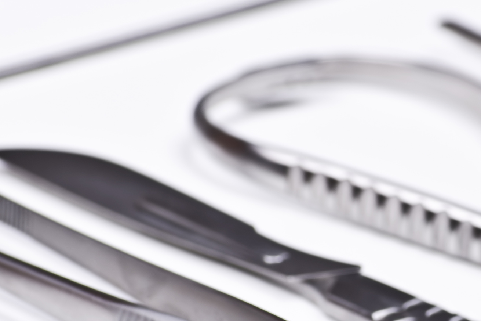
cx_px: 427
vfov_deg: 1.8
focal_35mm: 784
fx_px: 10474
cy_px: 284
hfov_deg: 2.6
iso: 100
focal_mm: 200
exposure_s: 1/160
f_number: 22
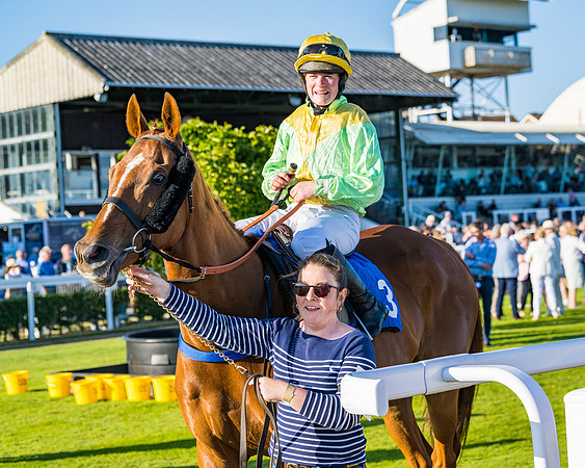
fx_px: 1521
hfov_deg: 21.7
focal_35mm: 88
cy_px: 234
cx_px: 351
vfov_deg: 17.5
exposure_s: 1/1250
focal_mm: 78
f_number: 5
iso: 200
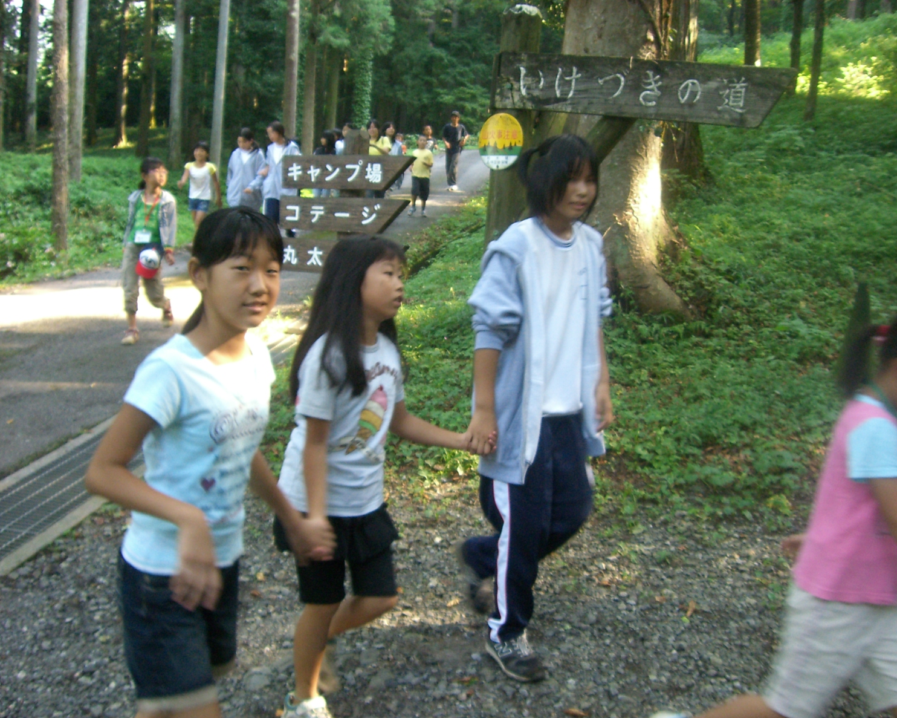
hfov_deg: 45.8
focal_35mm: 40
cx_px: 478
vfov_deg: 37.3
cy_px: 359
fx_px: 1062
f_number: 2.7
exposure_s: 1/60
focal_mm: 6.2
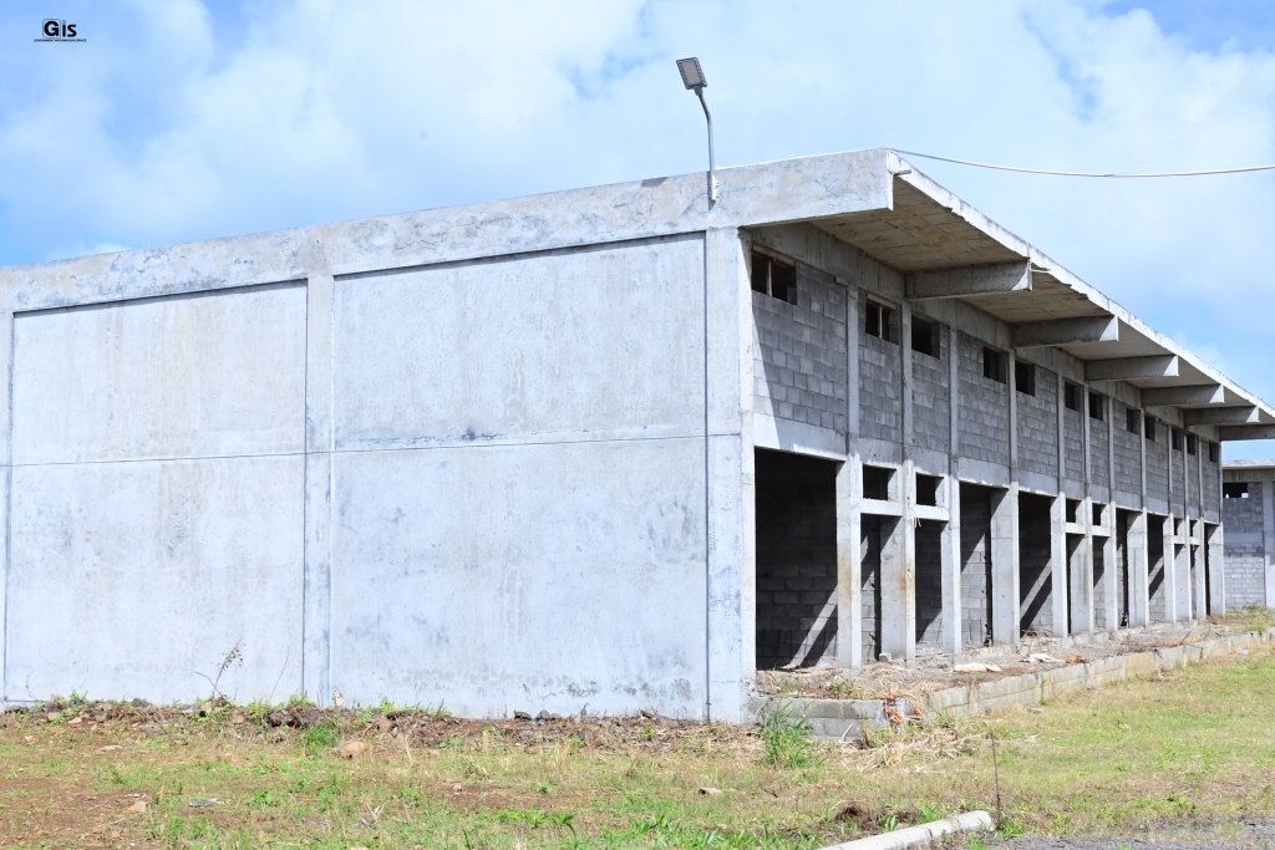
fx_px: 1417
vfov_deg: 33.4
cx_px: 638
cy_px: 425
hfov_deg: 48.5
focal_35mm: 40
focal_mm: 27
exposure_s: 1/125
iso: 250
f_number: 20
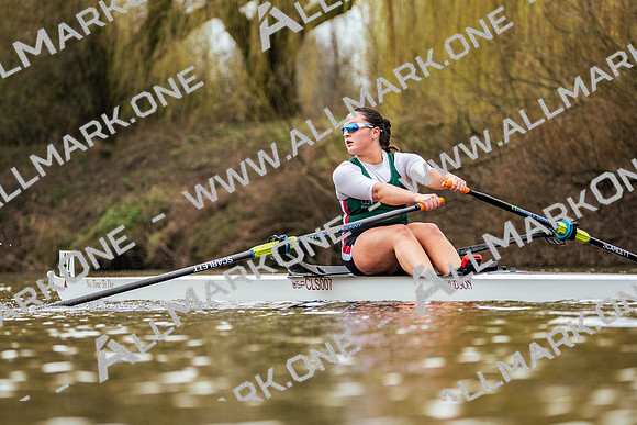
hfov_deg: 7.8
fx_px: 4672
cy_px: 212
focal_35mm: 264
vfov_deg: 5.2
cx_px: 318
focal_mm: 264
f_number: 6.3
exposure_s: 1/2000
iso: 2000
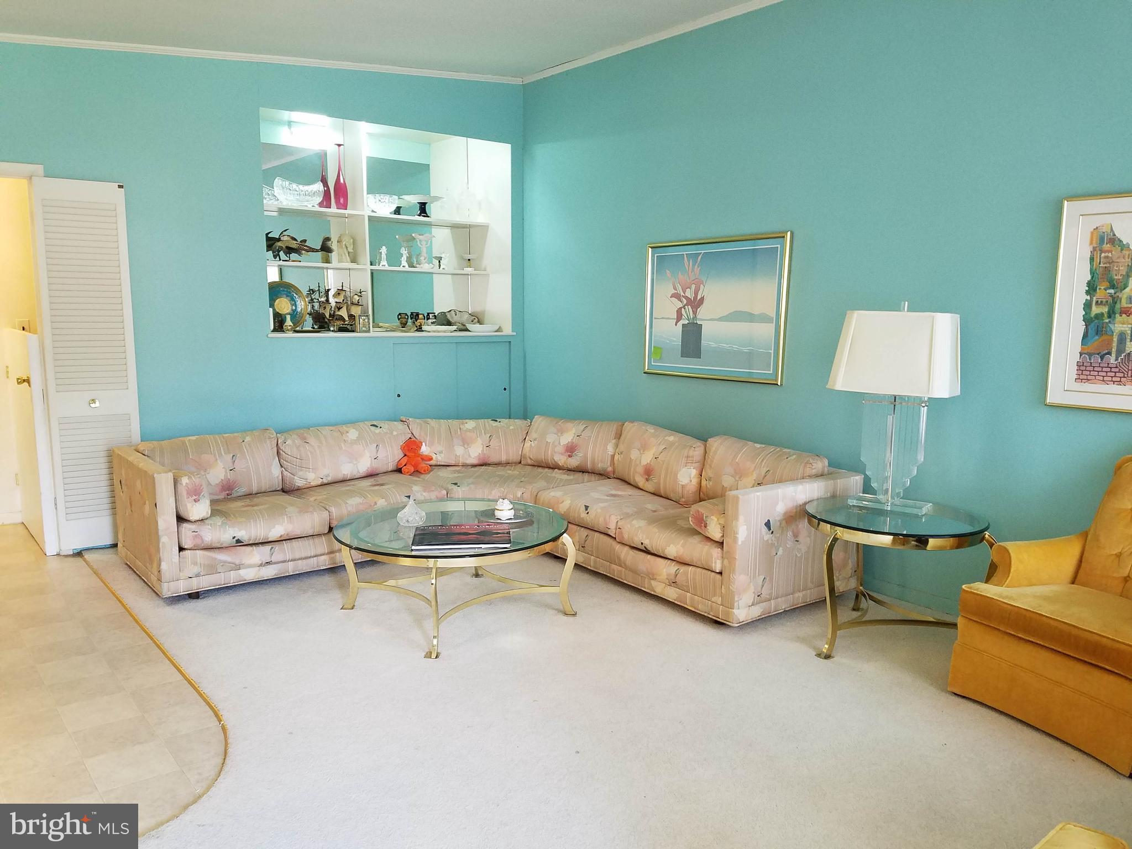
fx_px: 850
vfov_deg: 53.1
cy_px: 424
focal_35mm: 26
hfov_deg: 67.3
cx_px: 566
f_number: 1.7
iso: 160
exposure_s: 1/24
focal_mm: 4.2
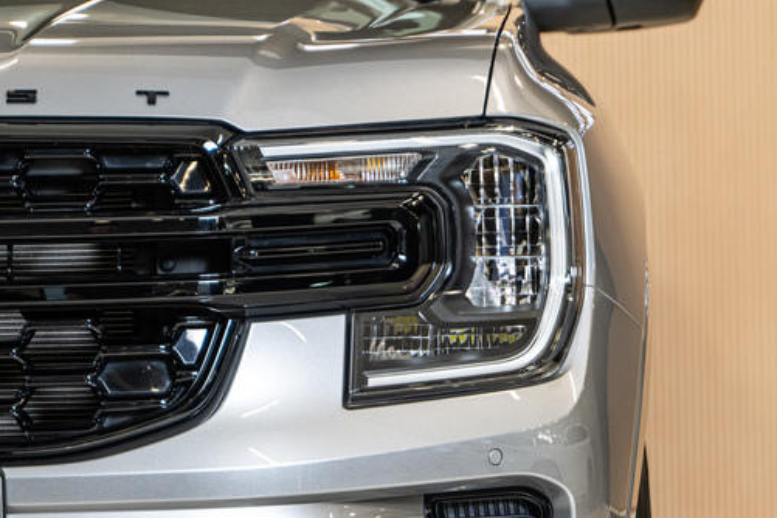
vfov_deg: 9.0
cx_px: 542
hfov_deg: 13.4
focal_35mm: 153
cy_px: 216
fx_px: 3302
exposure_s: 1/160
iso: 640
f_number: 2.8
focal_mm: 75
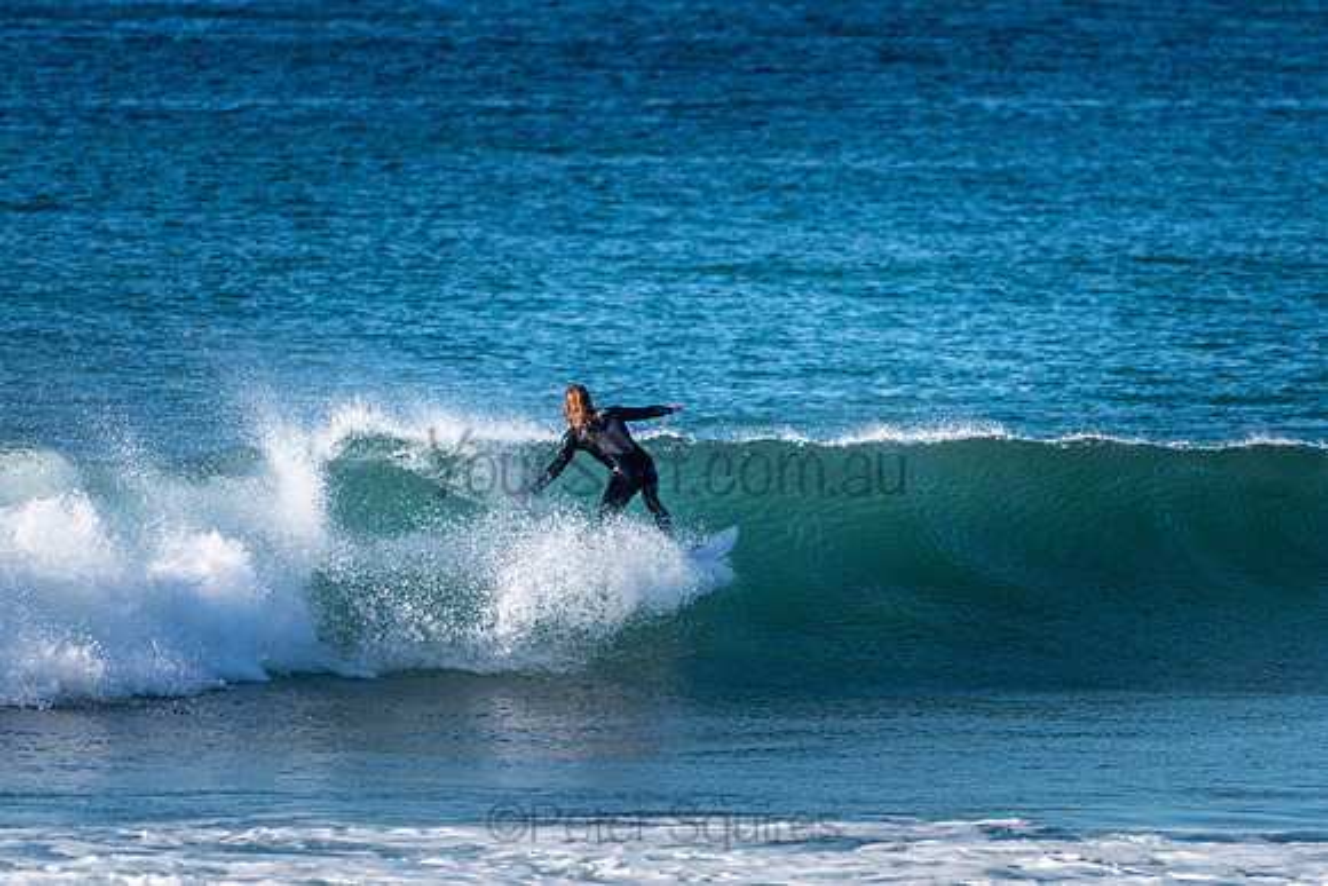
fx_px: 22604
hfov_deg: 3.4
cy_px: 543
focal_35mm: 613
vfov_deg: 2.2
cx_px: 690
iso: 250
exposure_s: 1/2000
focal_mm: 500
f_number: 5.6
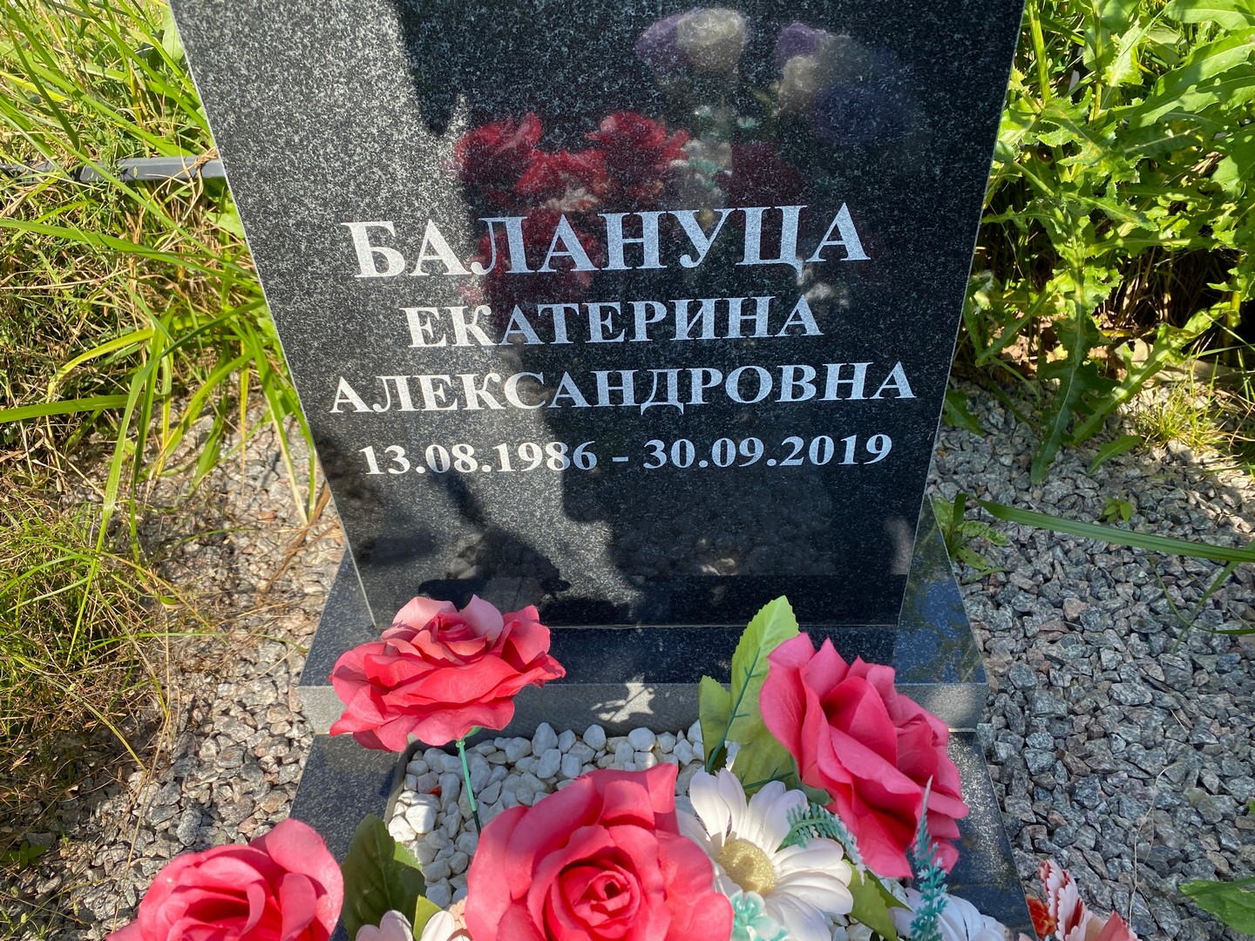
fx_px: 943
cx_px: 628
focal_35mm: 26
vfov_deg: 53.1
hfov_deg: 67.3
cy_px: 470
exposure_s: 1/884
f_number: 1.8
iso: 32
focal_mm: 4.25
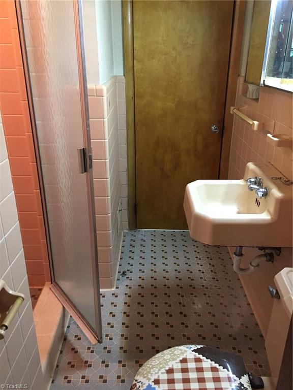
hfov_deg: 48.2
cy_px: 195
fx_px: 327
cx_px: 146
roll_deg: +0.1
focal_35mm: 29
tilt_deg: -22.6
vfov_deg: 61.7
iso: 100
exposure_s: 1/10
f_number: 2.2
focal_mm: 4.15
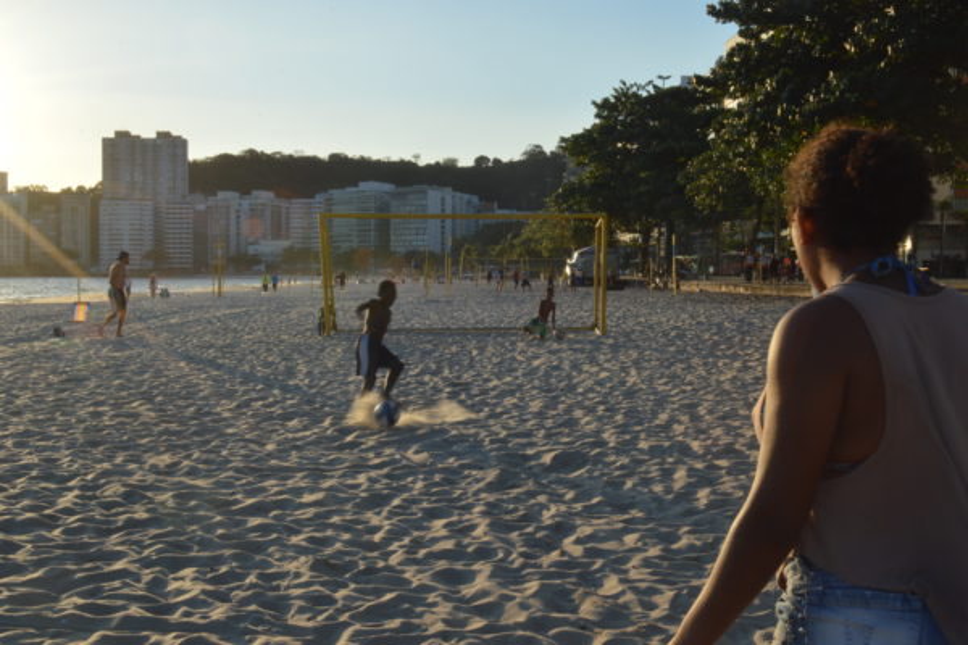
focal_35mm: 42
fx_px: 1129
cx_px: 484
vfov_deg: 31.9
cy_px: 322
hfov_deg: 46.4
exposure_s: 1/20
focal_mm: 28
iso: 100
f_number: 25
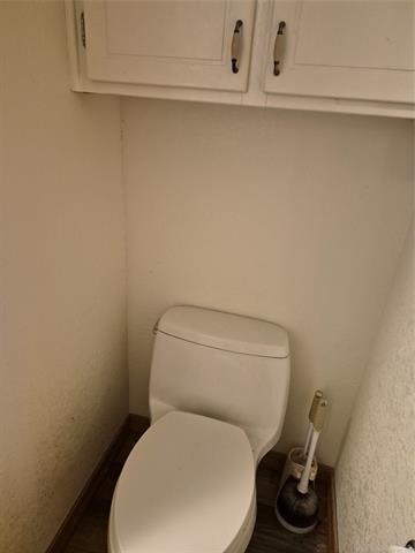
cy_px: 276
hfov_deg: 58.9
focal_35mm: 23
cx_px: 208
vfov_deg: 73.9
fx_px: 368
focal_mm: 5.4
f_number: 1.8
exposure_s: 1/120
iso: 1600
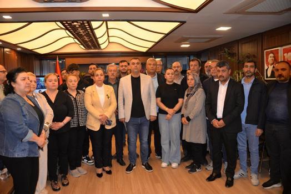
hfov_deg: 65.4
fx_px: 226
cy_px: 97
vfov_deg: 46.5
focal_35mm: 28
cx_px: 146
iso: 500
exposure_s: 1/60
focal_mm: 28
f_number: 3.5
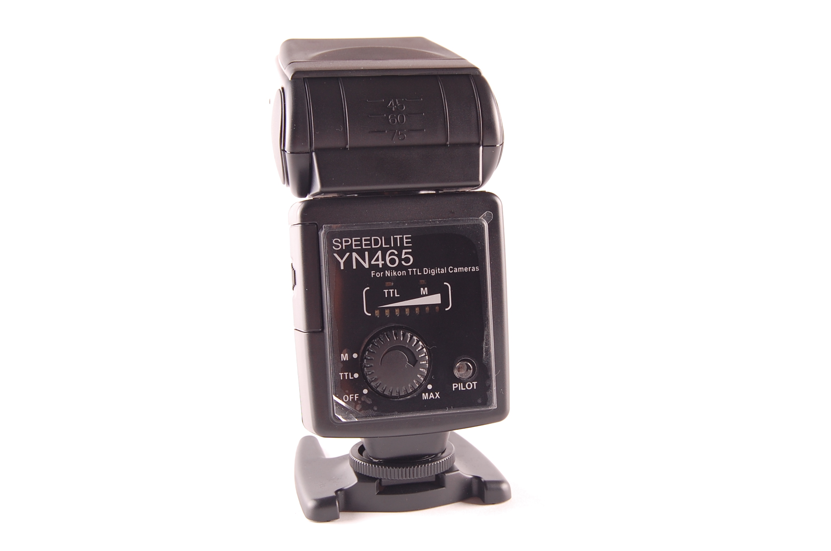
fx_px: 1106
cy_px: 276
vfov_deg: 28.0
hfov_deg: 41.2
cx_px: 416
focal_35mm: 48
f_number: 8
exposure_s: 1/125
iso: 200
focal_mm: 32
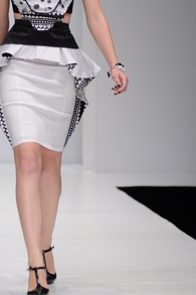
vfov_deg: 5.7
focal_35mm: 359
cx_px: 61
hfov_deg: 3.8
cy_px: 62
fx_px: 2934
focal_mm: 135
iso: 800
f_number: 3.2
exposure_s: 1/320
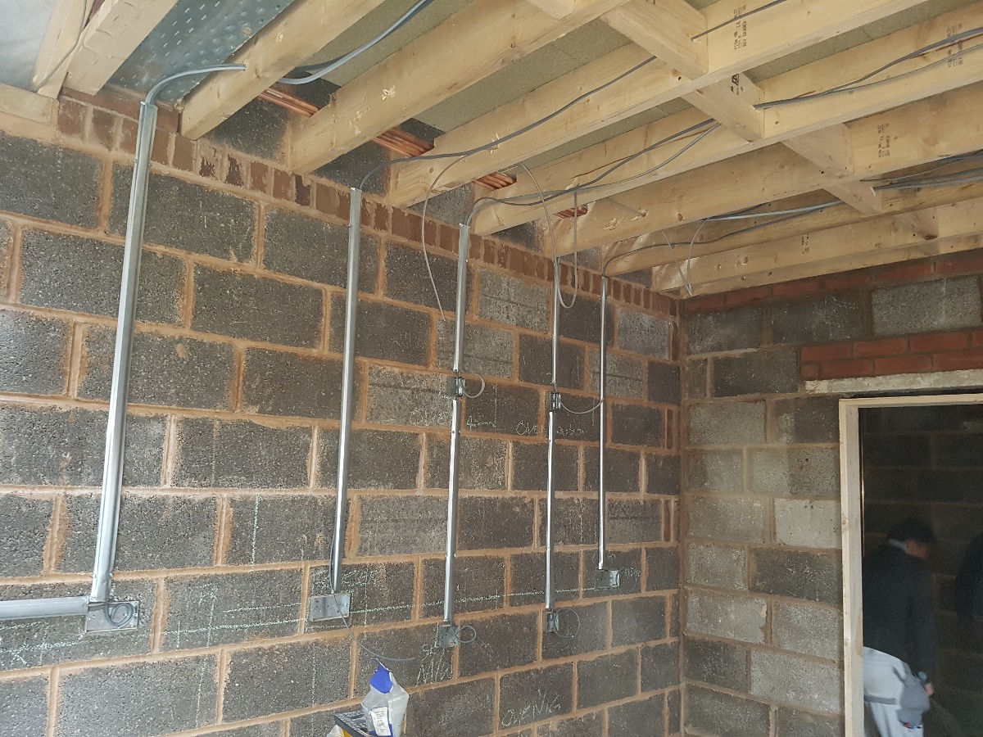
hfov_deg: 67.3
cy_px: 368
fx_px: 738
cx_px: 492
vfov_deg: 53.1
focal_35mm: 26
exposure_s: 1/19
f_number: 1.7
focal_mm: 4.2
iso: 200
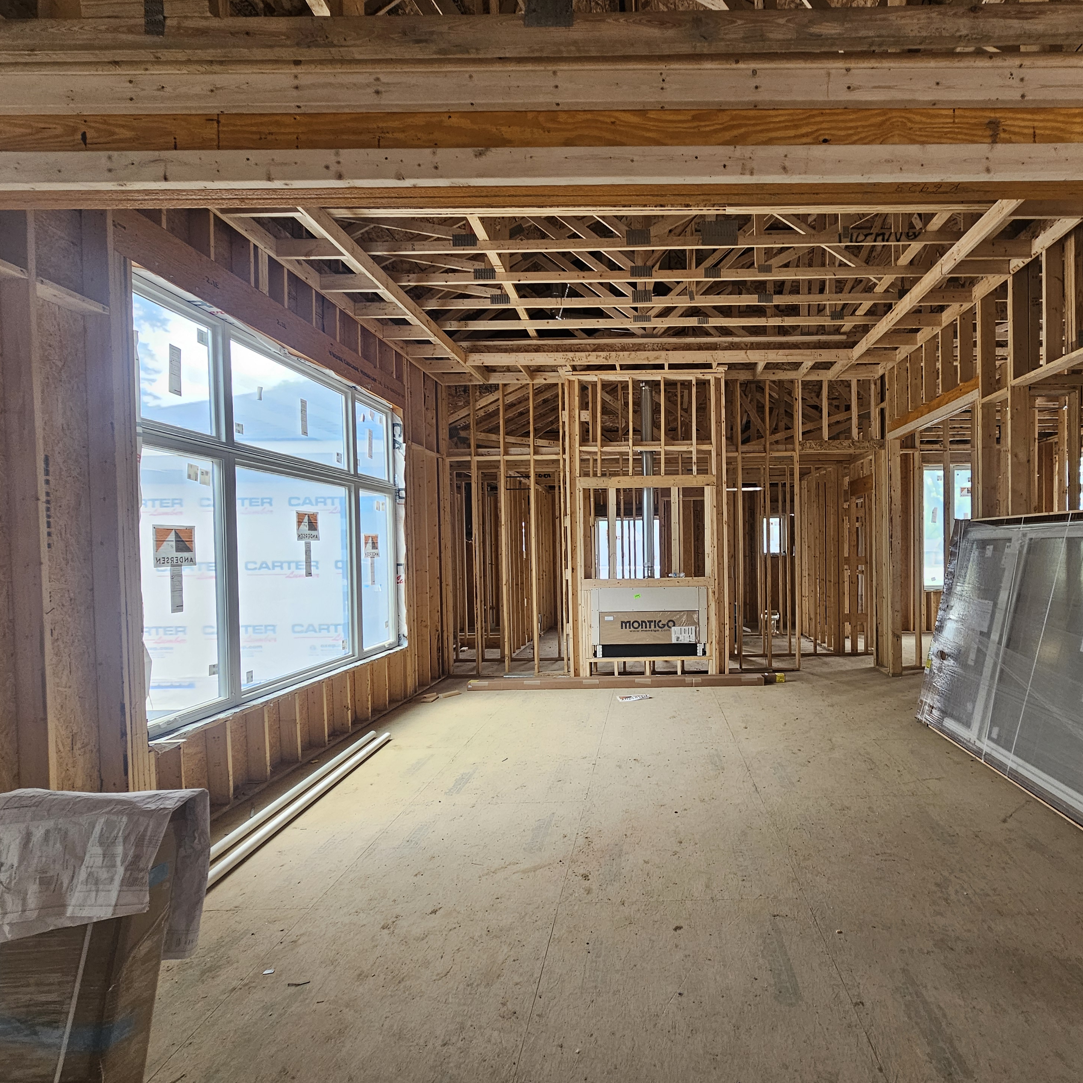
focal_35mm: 16
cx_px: 662
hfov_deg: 86.1
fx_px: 566
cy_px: 548
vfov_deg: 87.4
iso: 80
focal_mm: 2.2
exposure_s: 1/60
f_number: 2.2
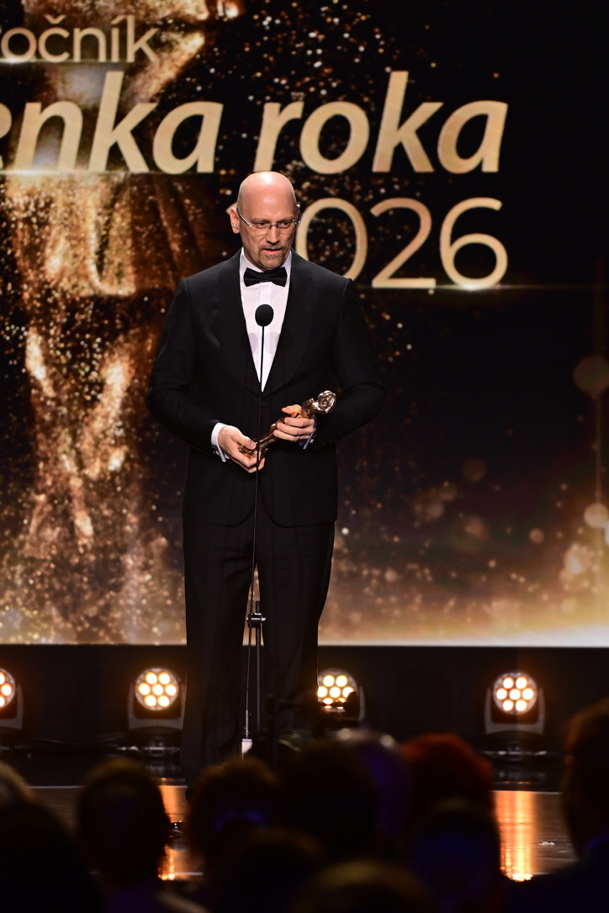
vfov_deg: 6.9
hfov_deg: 4.6
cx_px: 304
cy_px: 456
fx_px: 7612
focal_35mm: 300
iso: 1250
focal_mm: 200
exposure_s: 1/320
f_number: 3.2
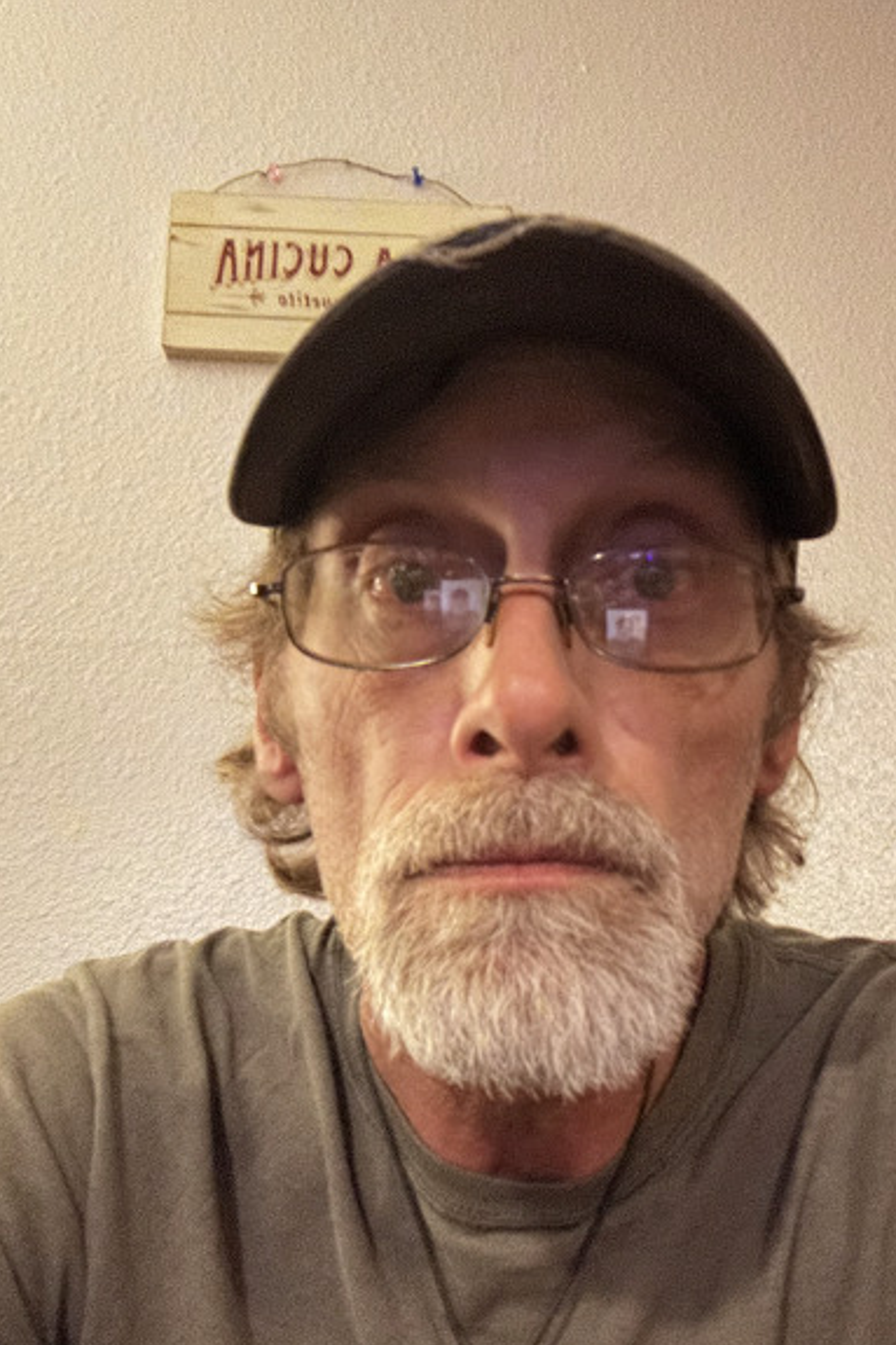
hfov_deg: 34.8
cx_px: 574
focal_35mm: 38
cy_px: 812
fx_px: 1419
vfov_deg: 50.4
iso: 1000
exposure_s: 1/15
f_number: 1.9
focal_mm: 2.69
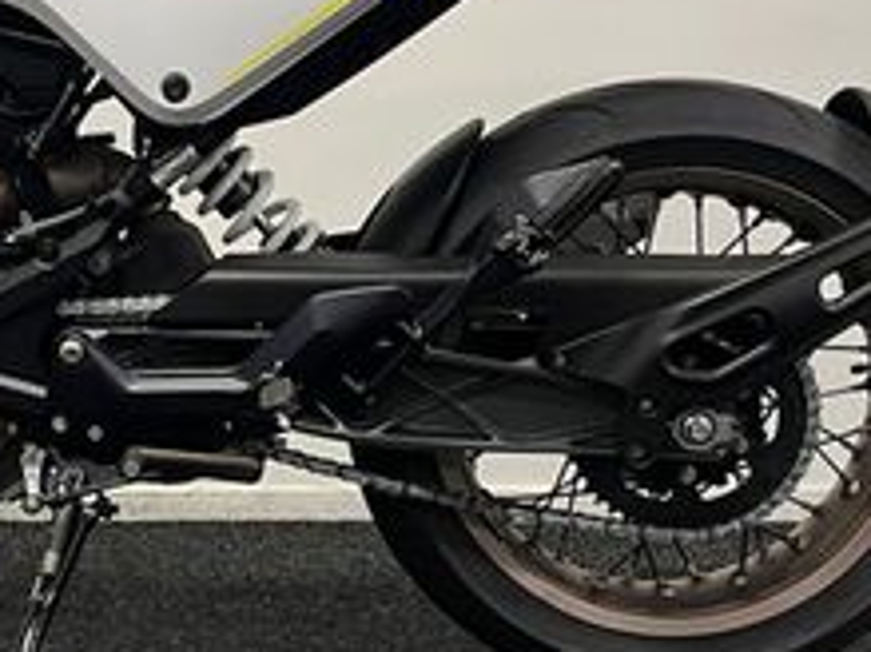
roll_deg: +1.2
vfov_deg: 19.3
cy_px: 258
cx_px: 52
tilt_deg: -6.2
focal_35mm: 76
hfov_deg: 24.8
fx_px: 1911
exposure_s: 1/50
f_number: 1.6
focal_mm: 5.1
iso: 100
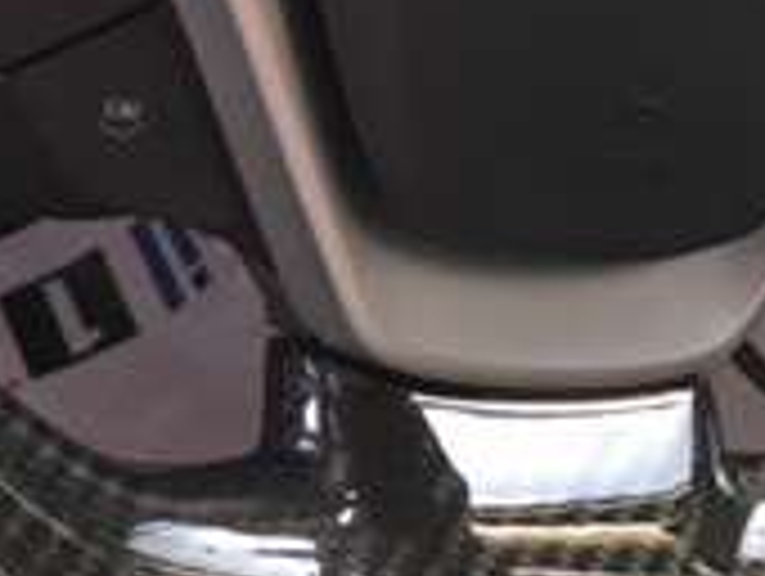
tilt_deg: -38.2
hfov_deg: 18.0
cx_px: 315
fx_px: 2412
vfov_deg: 13.1
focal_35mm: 109
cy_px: -202
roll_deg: +10.3
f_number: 2.2
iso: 80
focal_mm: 4.15
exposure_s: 1/30
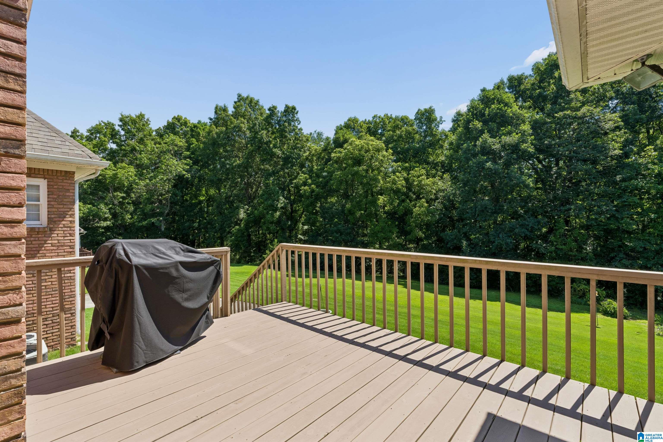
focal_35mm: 16
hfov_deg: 96.7
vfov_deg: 73.7
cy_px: 221
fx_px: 295
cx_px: 332
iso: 400
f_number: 13
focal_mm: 16
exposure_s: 1/250
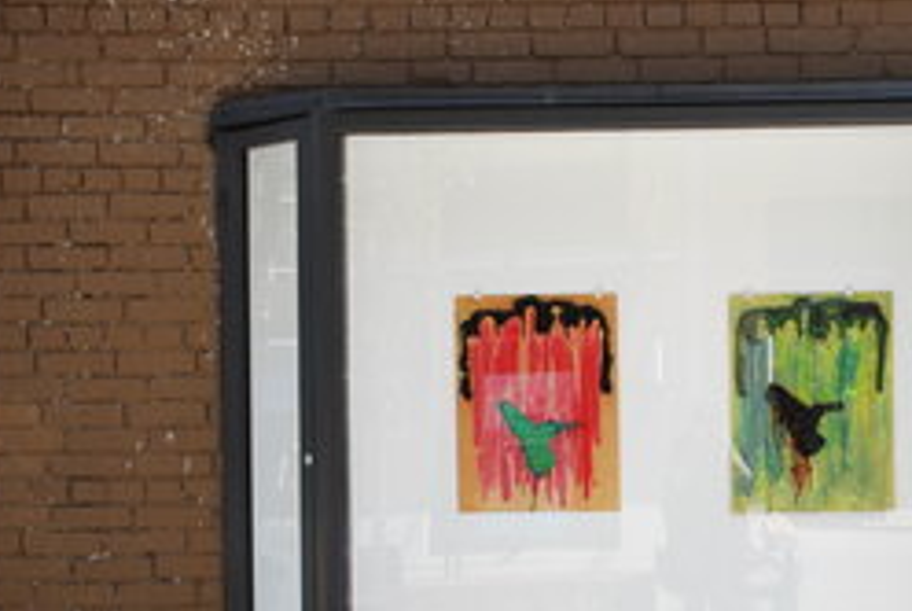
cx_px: 680
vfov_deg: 23.1
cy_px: 490
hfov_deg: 33.8
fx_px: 1471
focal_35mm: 58
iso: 160
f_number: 3.8
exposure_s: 1/320
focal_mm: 24
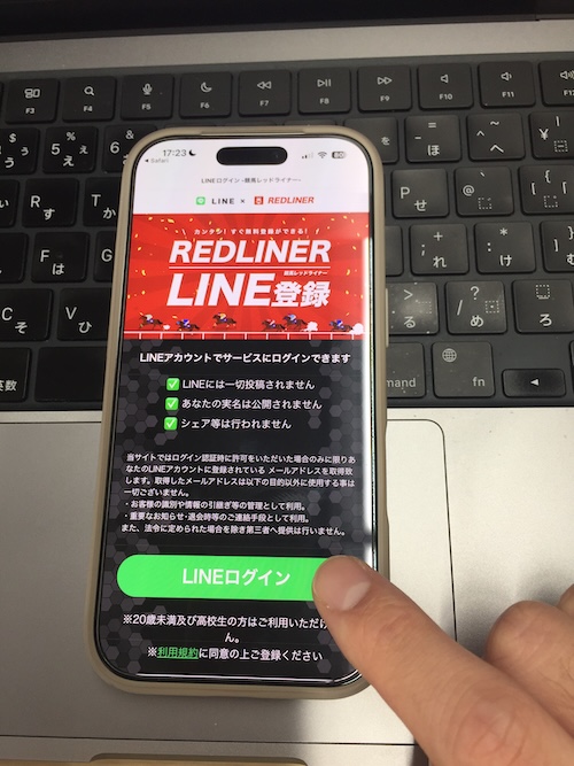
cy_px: 383
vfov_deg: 61.7
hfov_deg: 48.2
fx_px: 641
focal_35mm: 29
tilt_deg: -75.3
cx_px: 287
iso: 40
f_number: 2.2
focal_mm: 4.15
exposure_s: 1/100
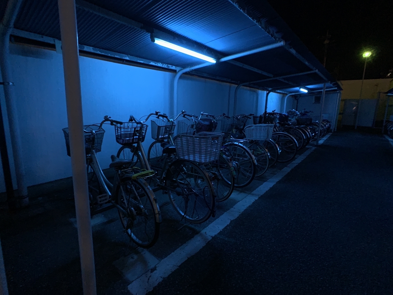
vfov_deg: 53.1
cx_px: 196
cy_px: 148
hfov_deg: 67.3
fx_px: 295
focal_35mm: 26
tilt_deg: -10.6
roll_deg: -2.6
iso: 320
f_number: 1.8
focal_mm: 4.25
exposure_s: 1/33
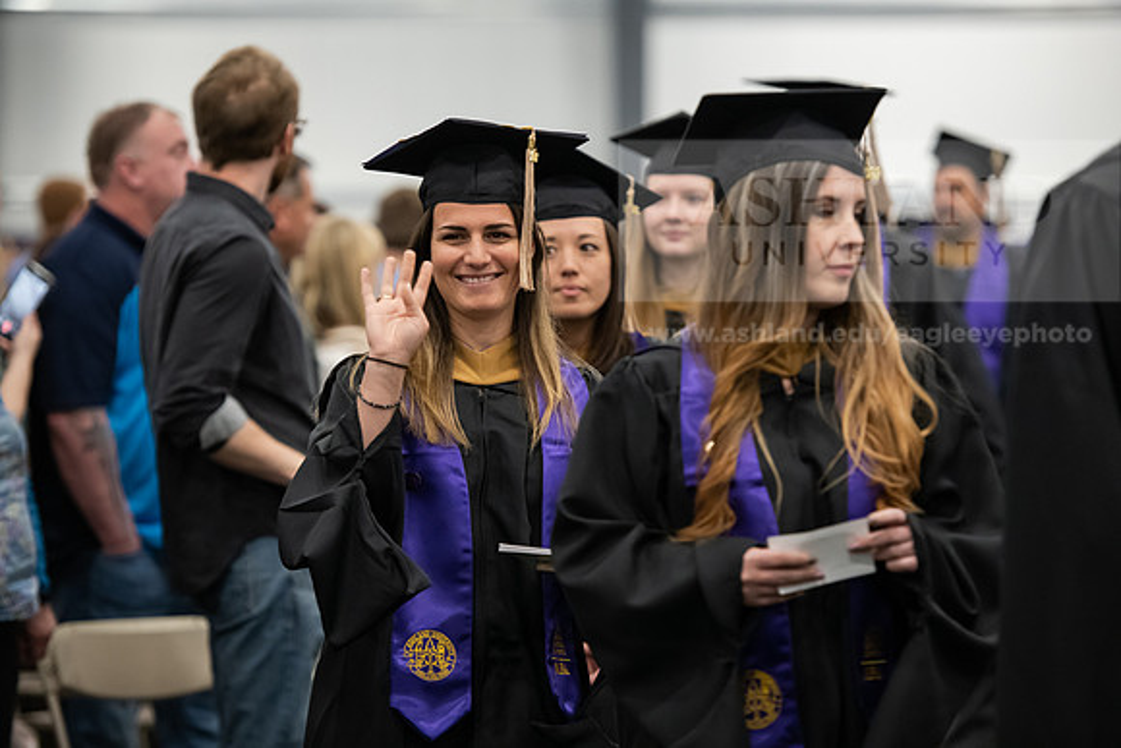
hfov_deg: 13.2
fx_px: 4827
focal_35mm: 155
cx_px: 560
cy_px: 374
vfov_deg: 8.9
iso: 3200
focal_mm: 155
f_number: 3.2
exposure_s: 1/200
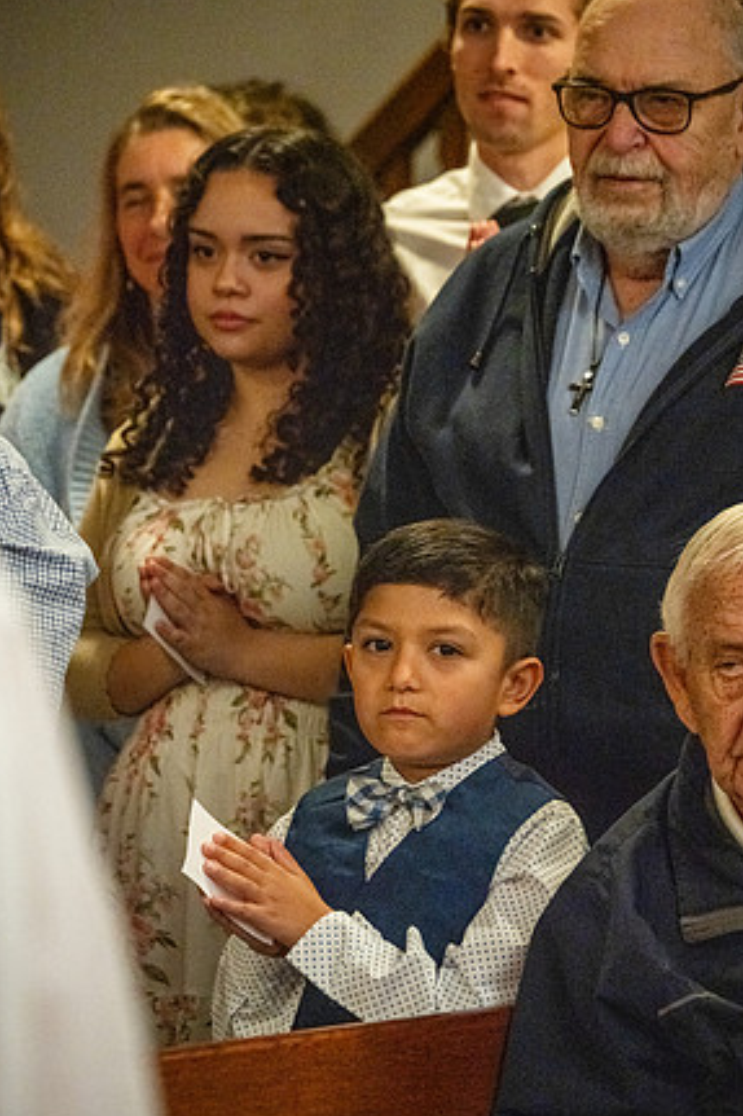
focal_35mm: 209
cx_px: 375
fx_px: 6475
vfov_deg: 9.8
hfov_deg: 6.6
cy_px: 570
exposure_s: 1/60
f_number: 6.3
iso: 5000
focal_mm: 200
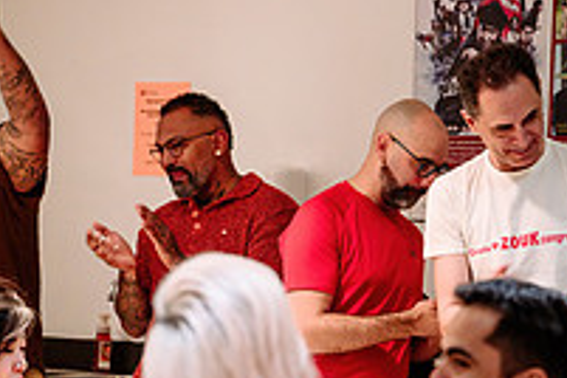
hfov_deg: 12.0
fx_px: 2693
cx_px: 351
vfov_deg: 8.0
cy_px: 440
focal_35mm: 171
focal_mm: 54
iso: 1000
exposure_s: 1/100
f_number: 2
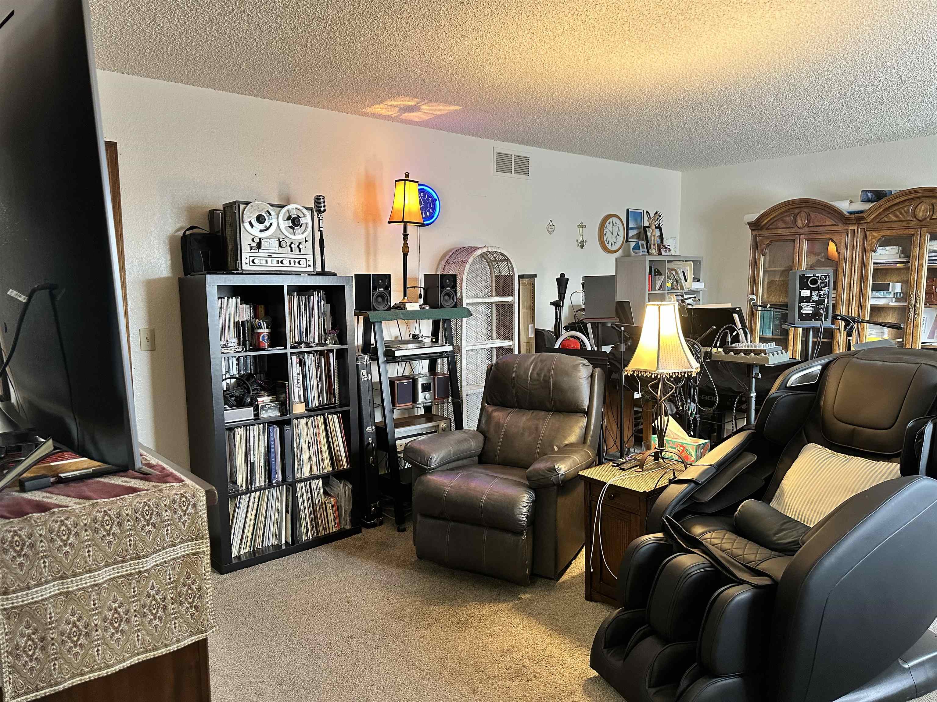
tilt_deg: -5.8
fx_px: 650
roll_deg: +0.6
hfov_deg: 71.6
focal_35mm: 24
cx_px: 468
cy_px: 351
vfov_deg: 56.8
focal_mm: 6.86
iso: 320
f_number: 1.78
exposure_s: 1/60
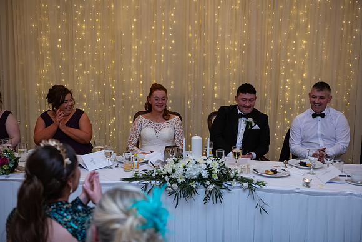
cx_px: 181
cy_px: 121
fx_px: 503
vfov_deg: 27.0
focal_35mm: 50
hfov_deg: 39.6
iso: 1000
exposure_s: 1/160
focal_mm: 50
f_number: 3.5
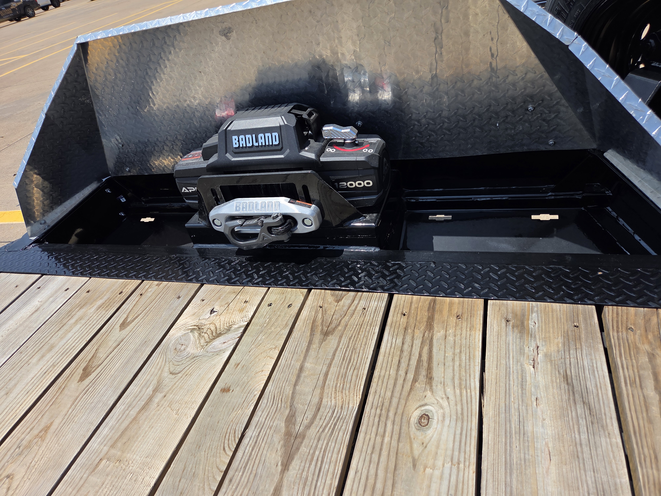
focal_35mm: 23
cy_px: 248
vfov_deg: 58.9
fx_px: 439
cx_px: 330
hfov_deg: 73.9
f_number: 1.8
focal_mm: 5.4
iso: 80
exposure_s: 1/4274
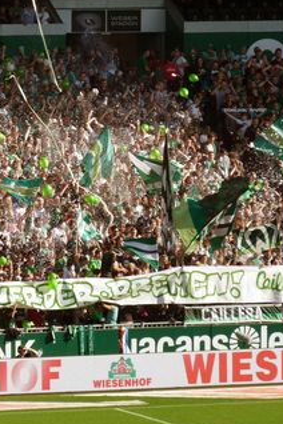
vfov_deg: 4.8
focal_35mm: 432
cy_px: 163
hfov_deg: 3.2
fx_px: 5094
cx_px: -25
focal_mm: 41.2
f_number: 3.7
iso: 100
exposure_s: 1/640
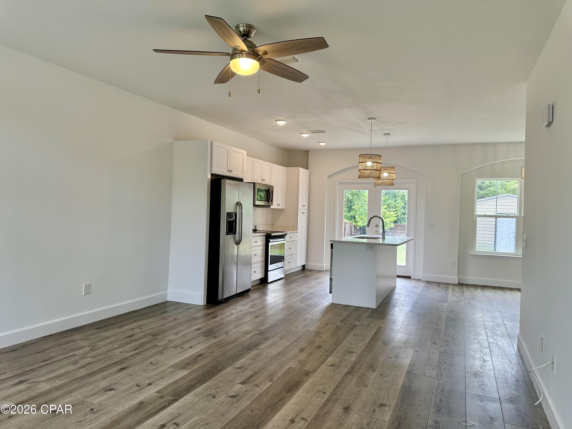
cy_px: 214
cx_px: 286
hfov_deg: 71.6
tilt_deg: -0.1
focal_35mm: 24
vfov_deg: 56.8
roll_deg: -2.0
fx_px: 397
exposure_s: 1/189
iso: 64
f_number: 1.78
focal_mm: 6.86
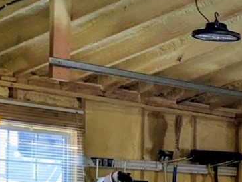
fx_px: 1063
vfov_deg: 9.7
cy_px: 181
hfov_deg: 11.0
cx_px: 577
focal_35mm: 152
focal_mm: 4.44
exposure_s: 1/120
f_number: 1.8
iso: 80
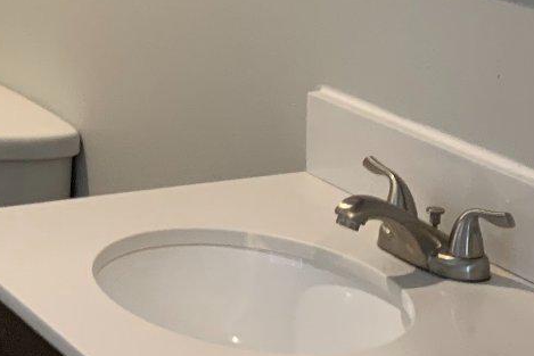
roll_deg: +1.0
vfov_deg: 11.3
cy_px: -97
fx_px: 1751
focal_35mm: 118
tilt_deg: -8.6
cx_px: -87
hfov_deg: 16.7
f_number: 1.8
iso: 320
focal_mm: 4.25
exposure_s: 1/40
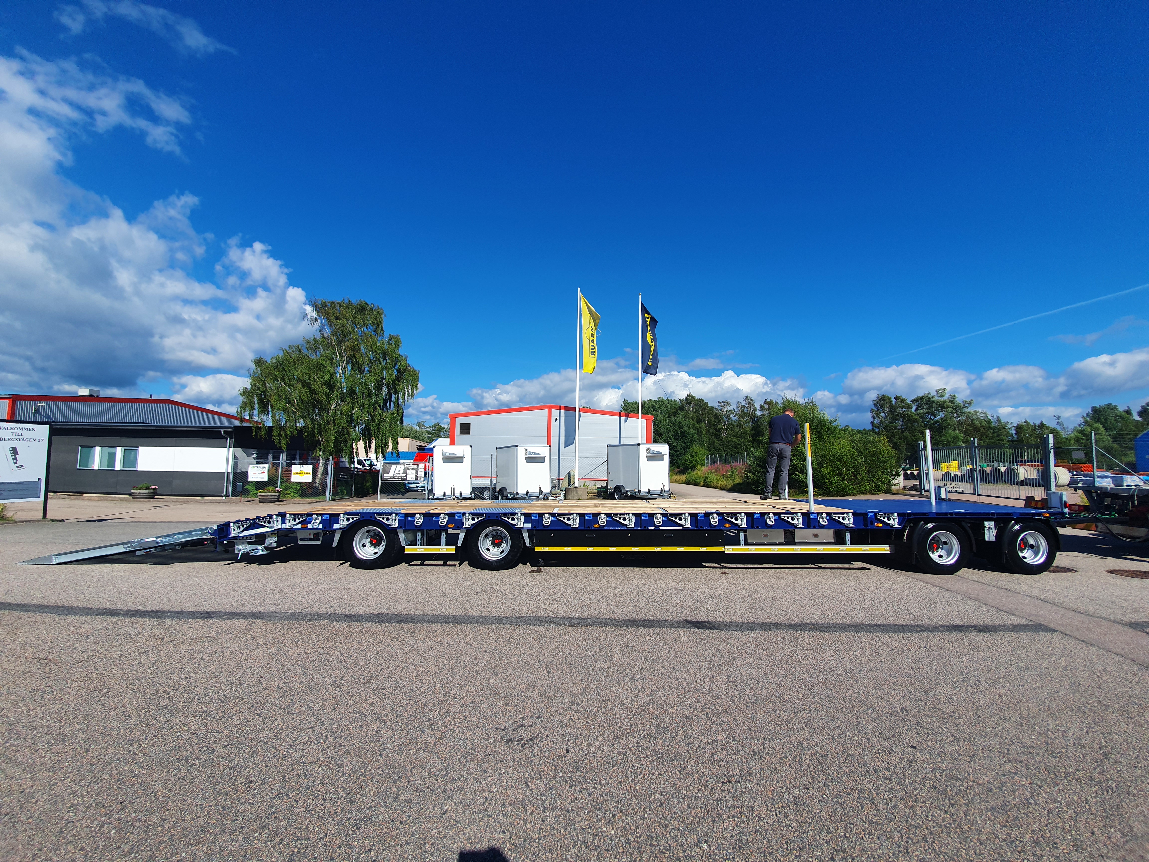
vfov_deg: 89.9
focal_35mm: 13
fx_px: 432
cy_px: 431
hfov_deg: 106.2
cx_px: 574
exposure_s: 1/1572
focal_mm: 1.8
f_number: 2.2
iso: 50
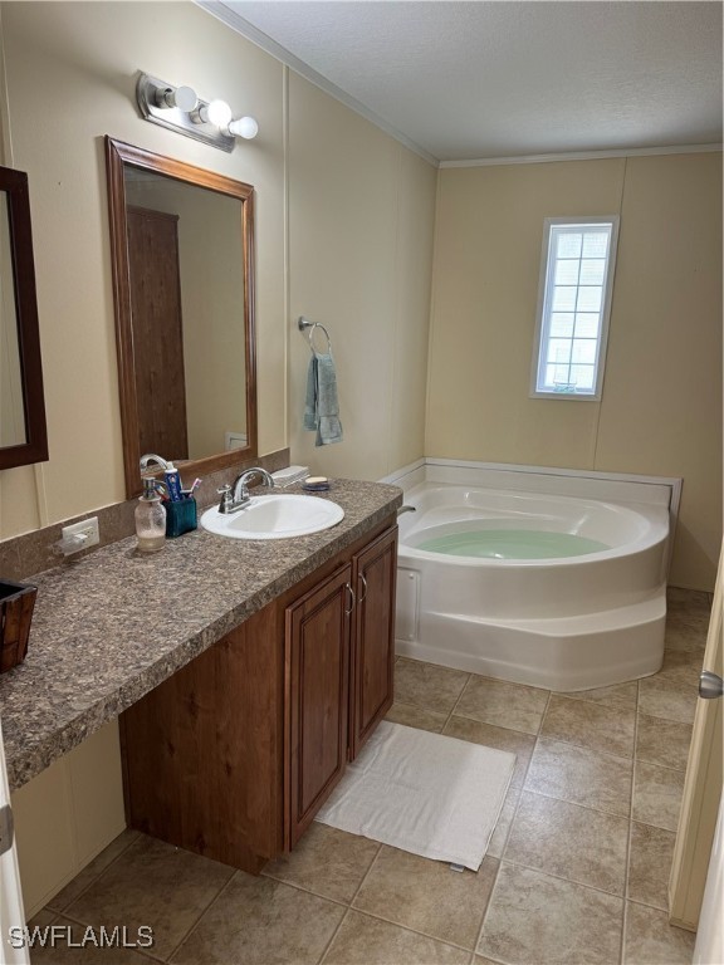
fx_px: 669
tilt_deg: -14.1
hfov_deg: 56.8
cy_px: 482
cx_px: 362
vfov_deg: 71.6
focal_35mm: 24
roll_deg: -1.4
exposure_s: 1/60
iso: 125
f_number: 1.78
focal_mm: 6.76
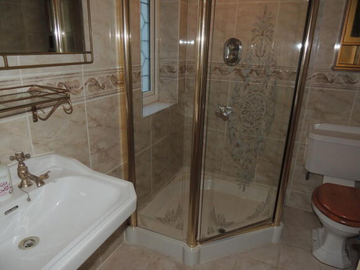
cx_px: 180
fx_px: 250
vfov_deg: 56.8
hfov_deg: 71.6
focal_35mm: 24
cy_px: 135
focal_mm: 4.3
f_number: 3
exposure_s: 1/30
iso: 200
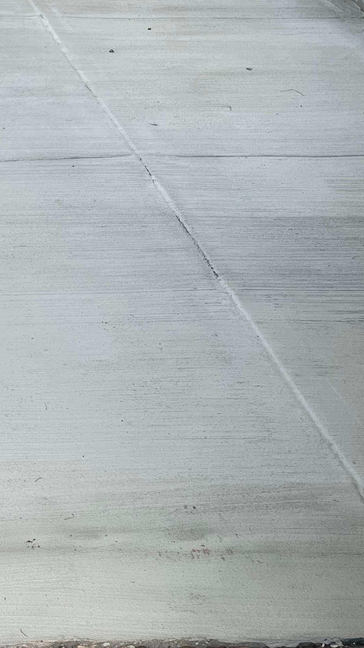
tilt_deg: -37.2
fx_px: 1030
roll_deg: +2.9
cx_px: -98
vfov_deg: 34.7
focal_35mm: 60
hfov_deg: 18.7
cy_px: 417
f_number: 1.6
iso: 32
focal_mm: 4.2
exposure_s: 1/543
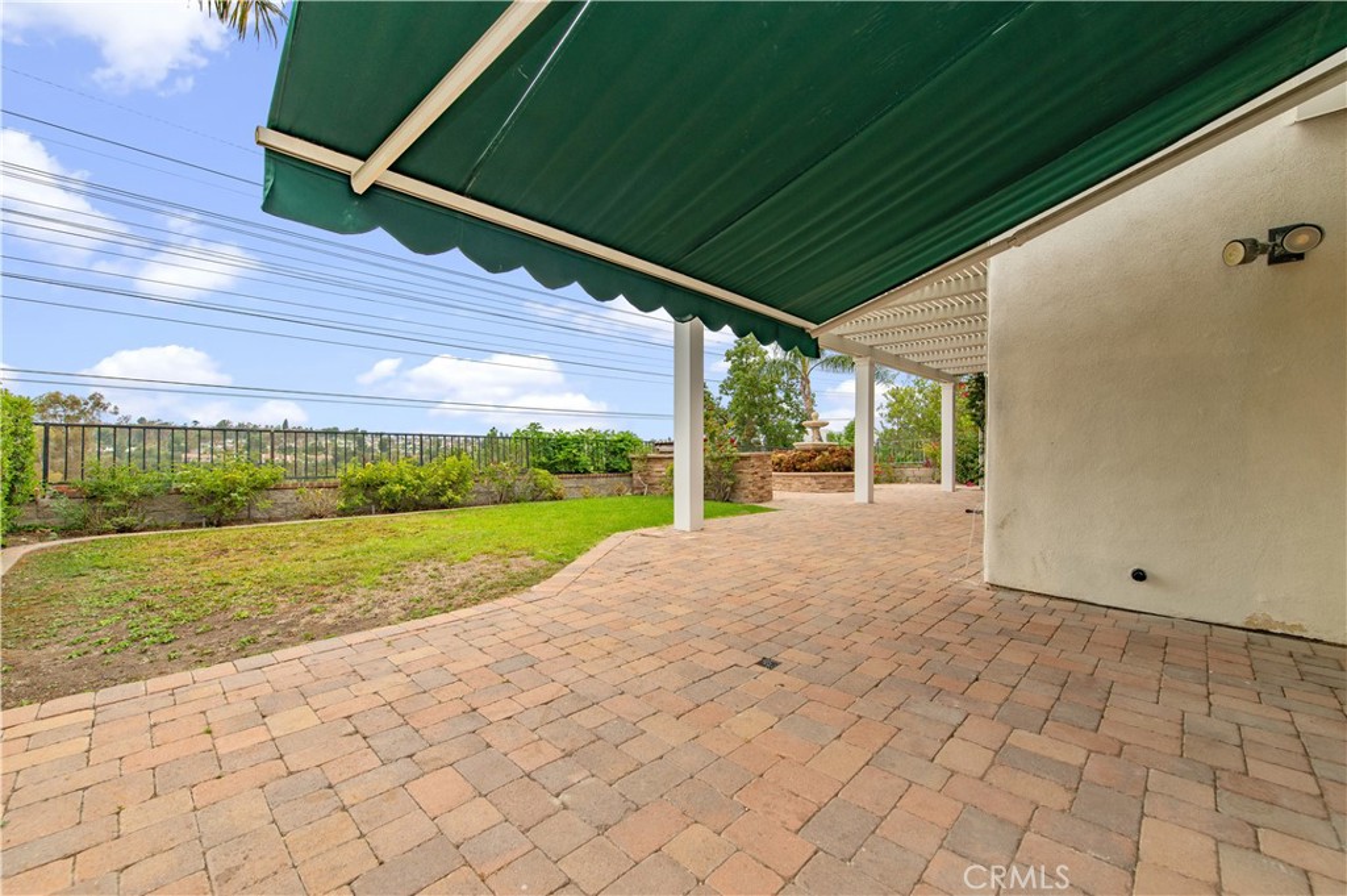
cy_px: 448
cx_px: 674
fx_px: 523
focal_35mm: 14
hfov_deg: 104.3
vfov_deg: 81.1
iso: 100
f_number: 7.1
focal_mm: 14
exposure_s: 1/160
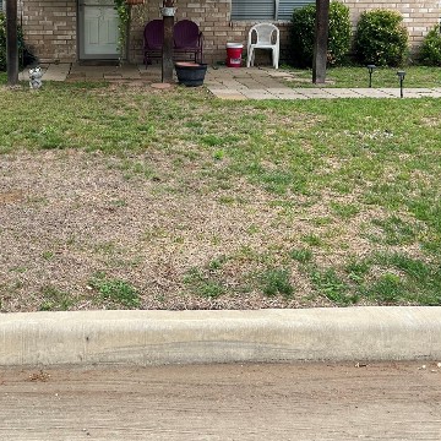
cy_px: 76
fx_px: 706
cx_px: 125
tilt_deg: -8.2
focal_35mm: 49
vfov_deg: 33.5
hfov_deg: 34.1
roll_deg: -0.2
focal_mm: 5.7
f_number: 1.5
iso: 50
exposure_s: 1/1575
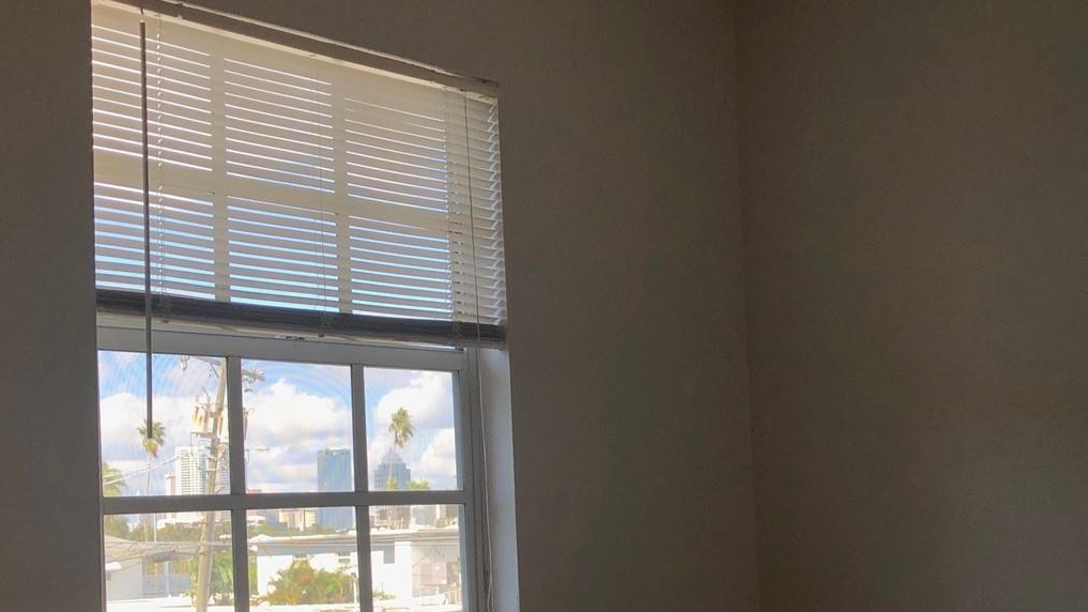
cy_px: 471
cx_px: 643
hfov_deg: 42.7
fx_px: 1385
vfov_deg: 24.6
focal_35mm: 48
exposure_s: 1/545
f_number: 1.8
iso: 20
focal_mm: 4
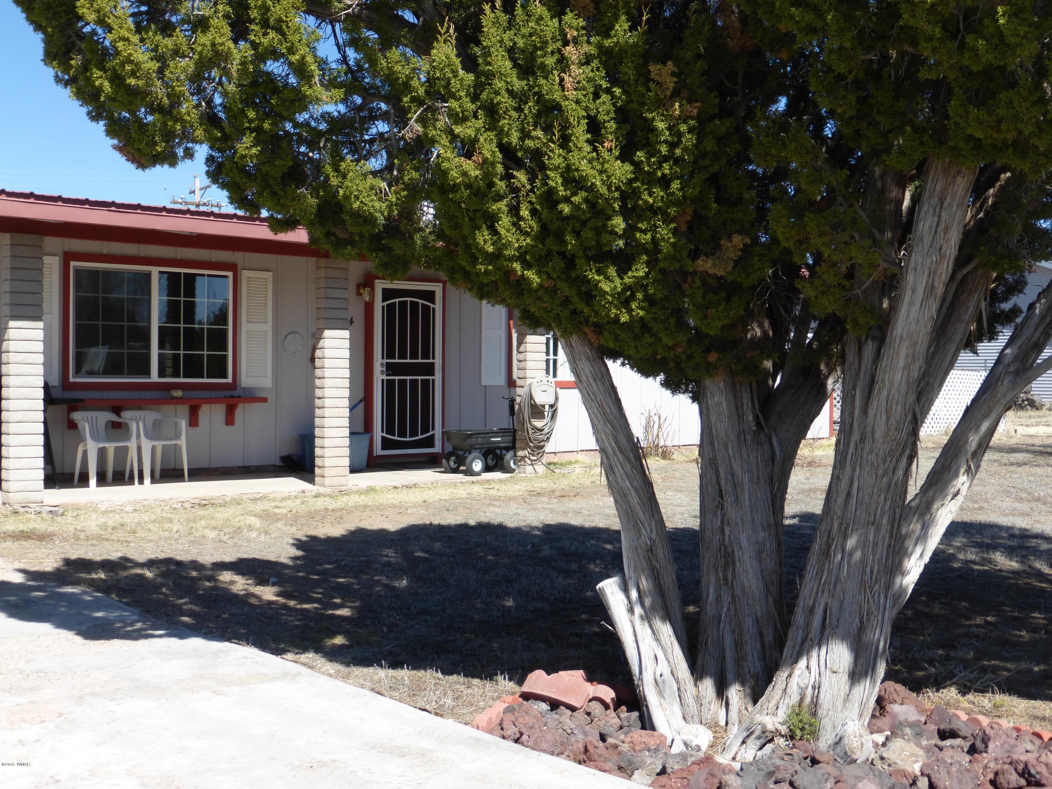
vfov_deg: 35.1
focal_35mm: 41
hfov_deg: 45.8
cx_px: 526
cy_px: 394
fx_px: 1246
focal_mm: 7.4
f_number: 3.9
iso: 100
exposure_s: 1/640
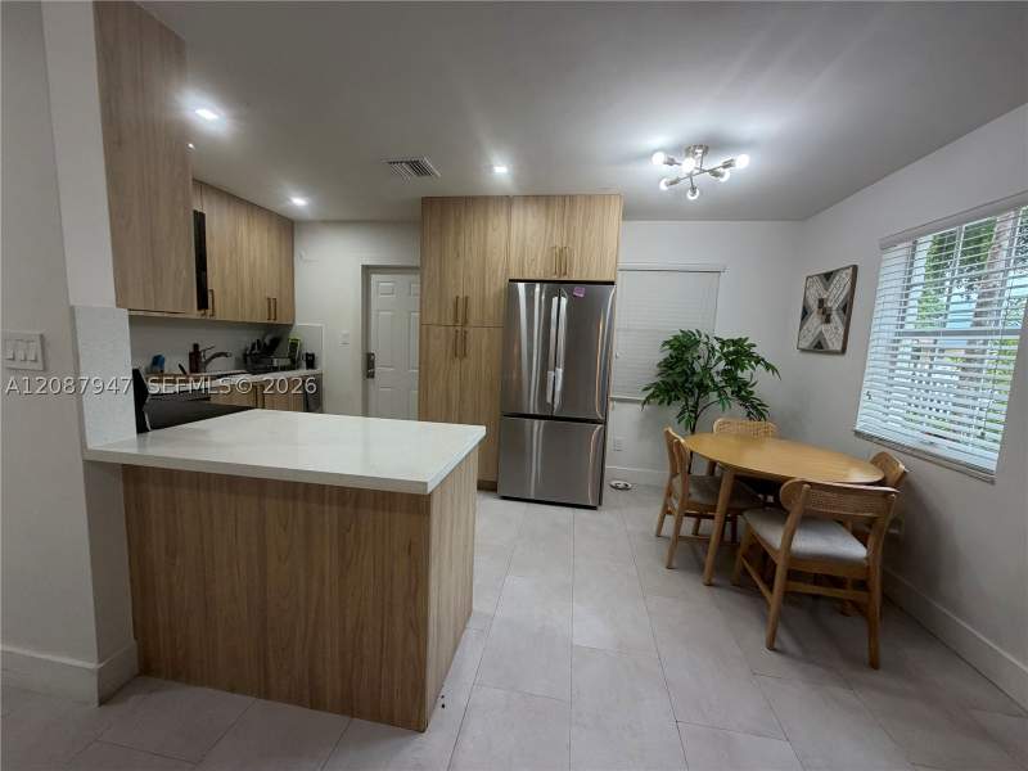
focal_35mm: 14
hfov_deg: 102.1
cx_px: 514
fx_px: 416
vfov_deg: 85.7
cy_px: 386
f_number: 2.2
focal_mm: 2.22
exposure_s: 1/120
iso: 200
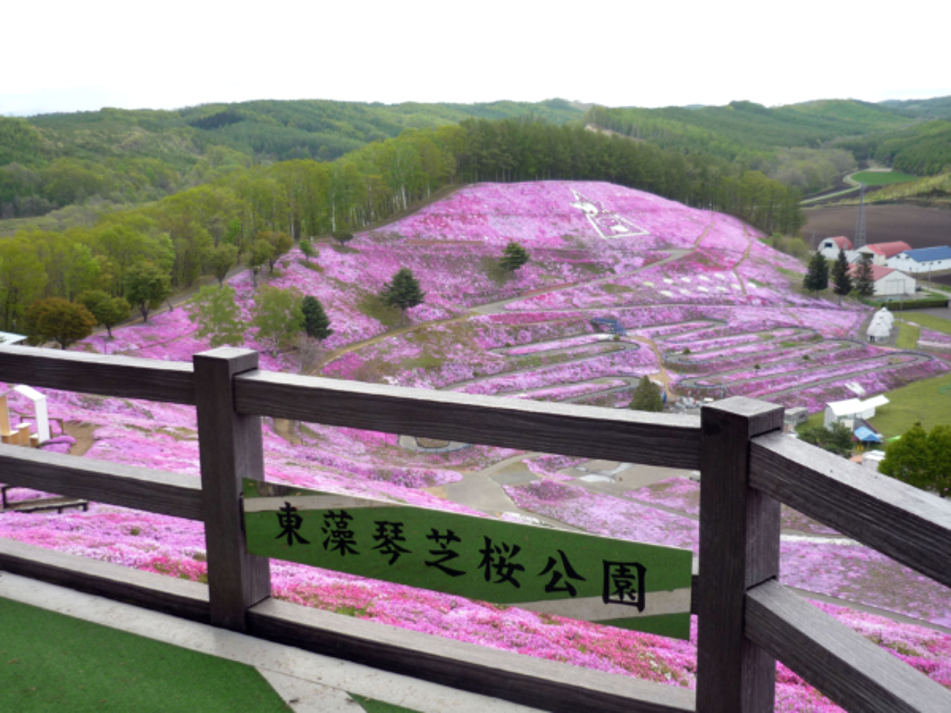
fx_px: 1044
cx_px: 476
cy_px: 356
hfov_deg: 49.0
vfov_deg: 37.7
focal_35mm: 38
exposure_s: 1/400
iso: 100
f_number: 2.9
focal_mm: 6.3
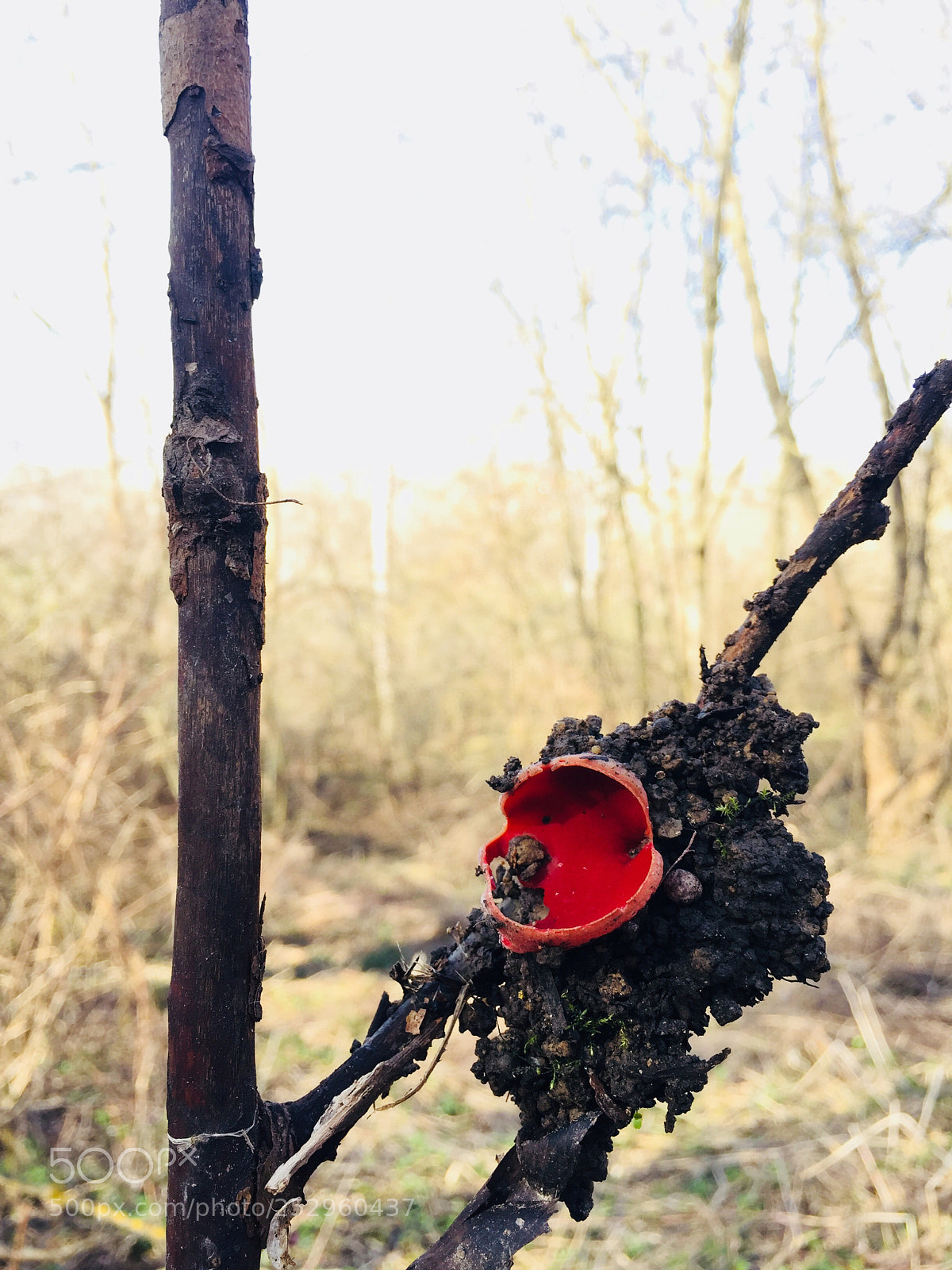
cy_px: 635
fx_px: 1063
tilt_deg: -7.1
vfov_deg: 61.7
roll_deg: +0.2
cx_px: 476
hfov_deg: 48.2
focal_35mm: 29
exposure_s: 1/122
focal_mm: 4.15
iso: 32
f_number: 2.2
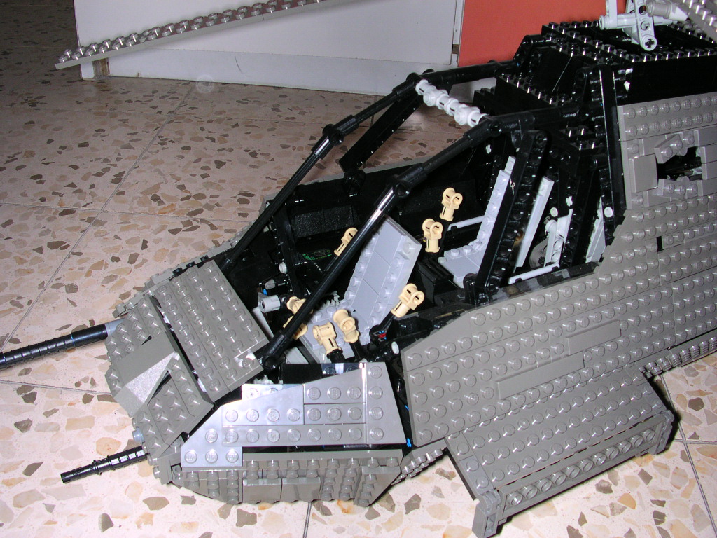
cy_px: 269
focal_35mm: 37
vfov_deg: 38.7
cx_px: 358
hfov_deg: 50.1
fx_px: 766
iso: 100
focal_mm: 5.6
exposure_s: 1/60
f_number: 4.5
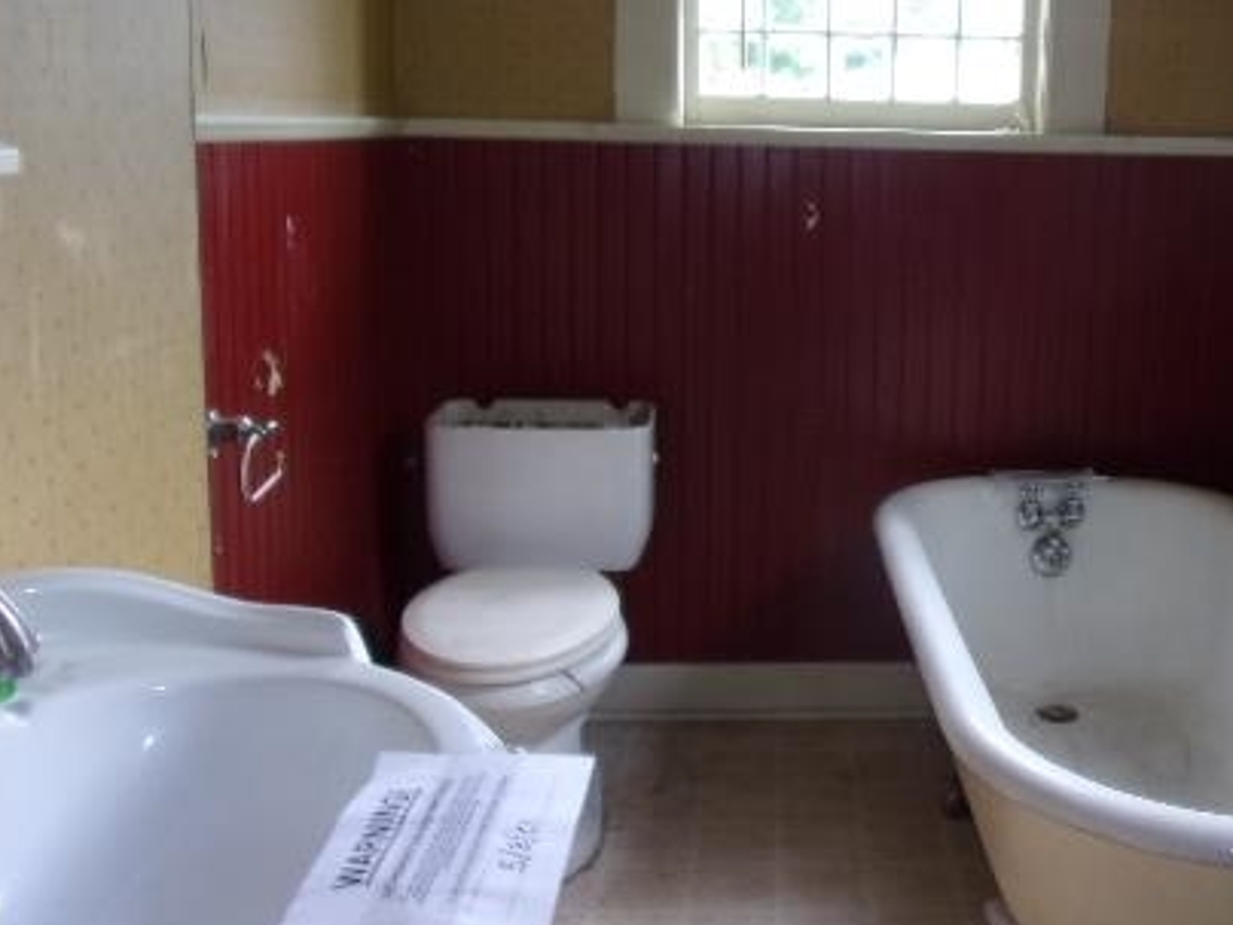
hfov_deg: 47.9
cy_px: 311
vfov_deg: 37.3
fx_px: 1354
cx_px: 848
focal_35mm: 38
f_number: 3.3
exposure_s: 1/34
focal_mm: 4.3
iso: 100
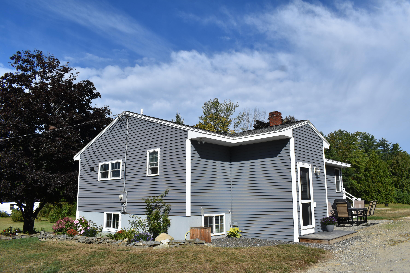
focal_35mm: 27
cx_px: 205
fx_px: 307
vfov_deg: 47.9
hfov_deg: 67.4
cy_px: 136
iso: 100
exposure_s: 1/400
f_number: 10
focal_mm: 18
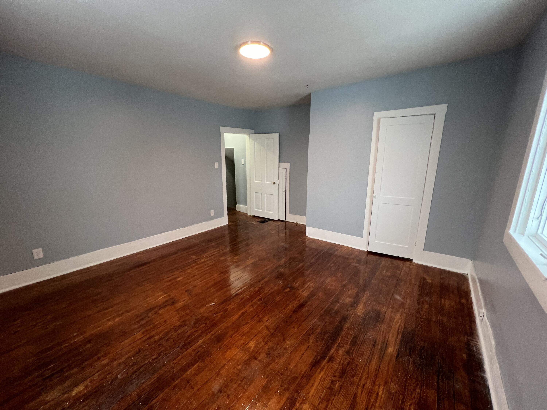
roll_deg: -0.3
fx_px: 205
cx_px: 274
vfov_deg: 89.9
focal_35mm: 13
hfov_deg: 106.2
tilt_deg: -13.0
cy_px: 205
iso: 200
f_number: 1.8
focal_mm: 1.57
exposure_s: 1/60
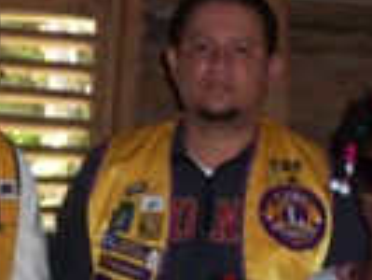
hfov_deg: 14.9
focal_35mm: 128
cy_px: 305
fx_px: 1377
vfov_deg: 11.4
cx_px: 425
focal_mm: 6.3
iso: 200
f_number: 3.5
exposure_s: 1/60
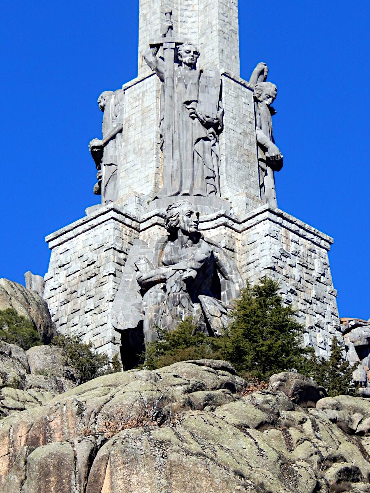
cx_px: 185
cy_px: 246
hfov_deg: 6.4
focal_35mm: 234
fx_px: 3335
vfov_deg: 8.5
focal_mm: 41.7
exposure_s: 1/640
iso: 125
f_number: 5.6
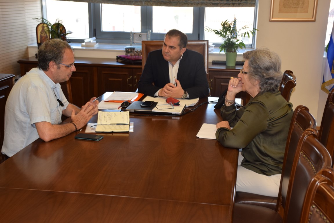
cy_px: 112
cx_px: 167
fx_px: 473
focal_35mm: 51
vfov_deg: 26.5
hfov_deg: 38.9
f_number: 5.6
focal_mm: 34
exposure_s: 1/125
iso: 560
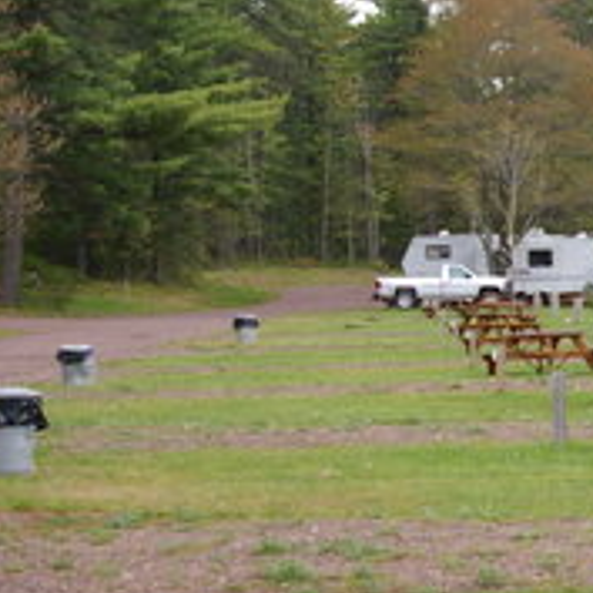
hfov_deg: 12.3
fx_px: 2606
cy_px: 238
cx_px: 898
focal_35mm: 134
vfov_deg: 13.0
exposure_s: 1/90
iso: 200
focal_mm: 31
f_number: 4.5
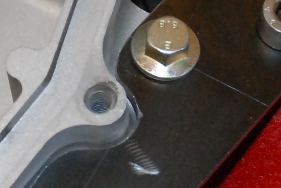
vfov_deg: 8.8
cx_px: 6
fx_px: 1212
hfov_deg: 13.1
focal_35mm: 155
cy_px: 5
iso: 800
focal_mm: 18
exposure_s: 1/60
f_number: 5
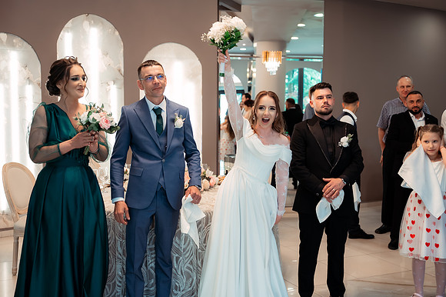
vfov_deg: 32.6
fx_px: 508
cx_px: 223
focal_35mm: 41
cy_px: 148
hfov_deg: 47.4
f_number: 2.8
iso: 1250
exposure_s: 1/250
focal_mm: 41
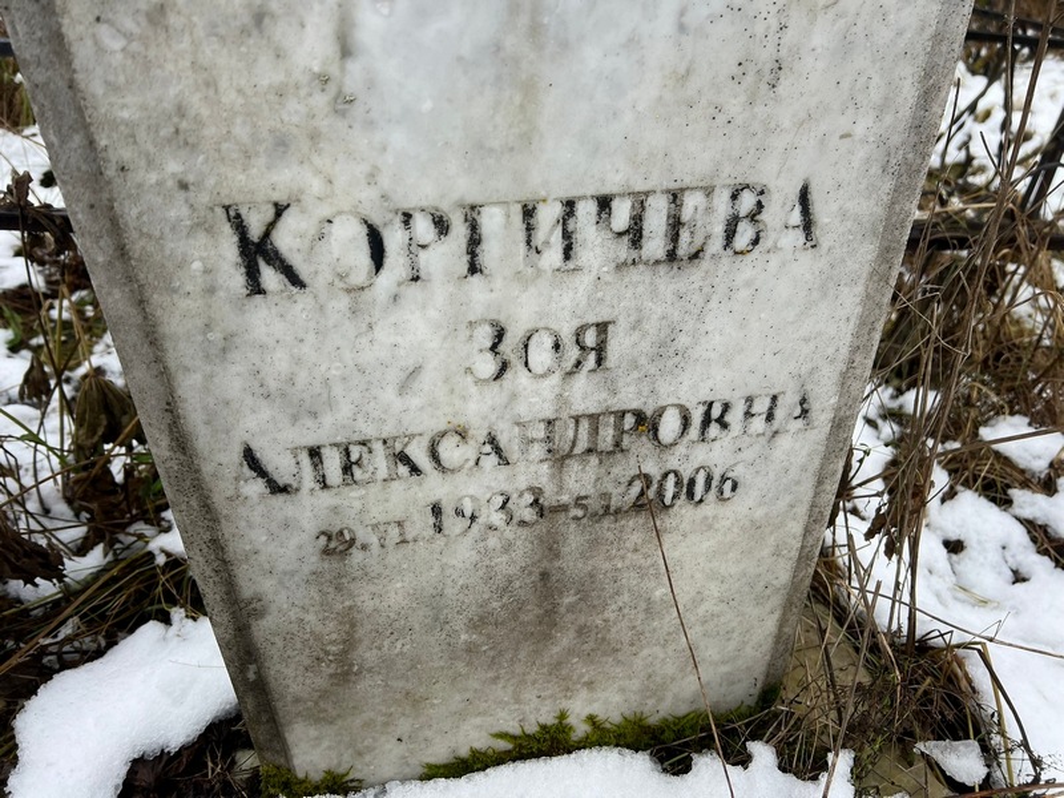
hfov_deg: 67.3
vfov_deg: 53.1
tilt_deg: -30.8
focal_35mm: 26
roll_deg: -4.2
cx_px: 532
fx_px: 799
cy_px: 399
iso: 50
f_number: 1.5
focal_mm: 5.7
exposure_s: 1/121
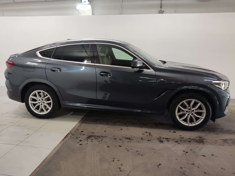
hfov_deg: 67.3
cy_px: 88
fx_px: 177
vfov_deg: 53.1
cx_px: 118
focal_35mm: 26
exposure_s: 1/50
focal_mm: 4.74
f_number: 1.79
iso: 115
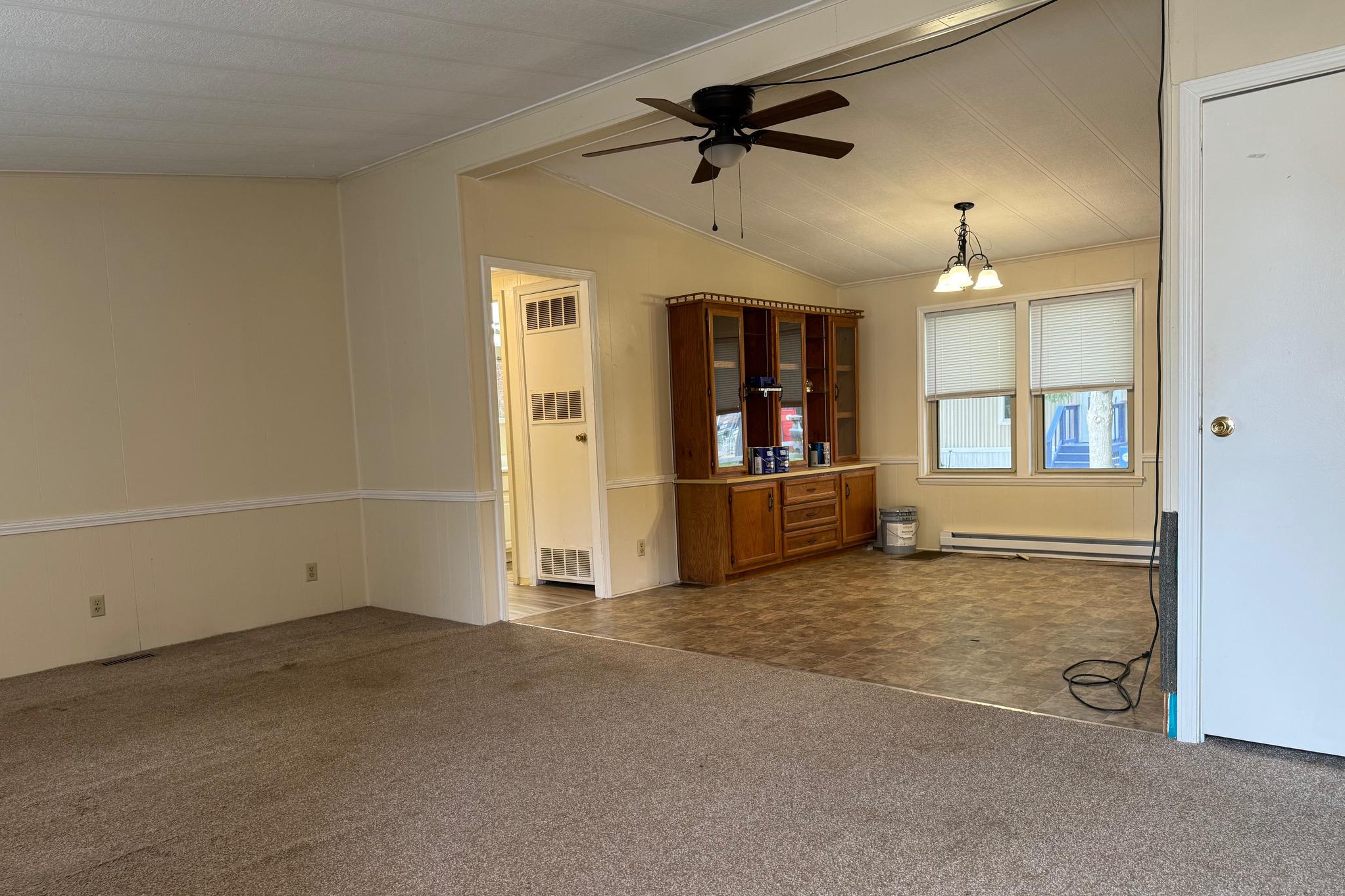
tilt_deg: -5.5
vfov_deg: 51.2
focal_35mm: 25
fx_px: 934
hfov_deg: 71.5
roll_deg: +2.0
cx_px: 672
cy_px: 494
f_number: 1.78
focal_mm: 6.76
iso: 125
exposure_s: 1/60
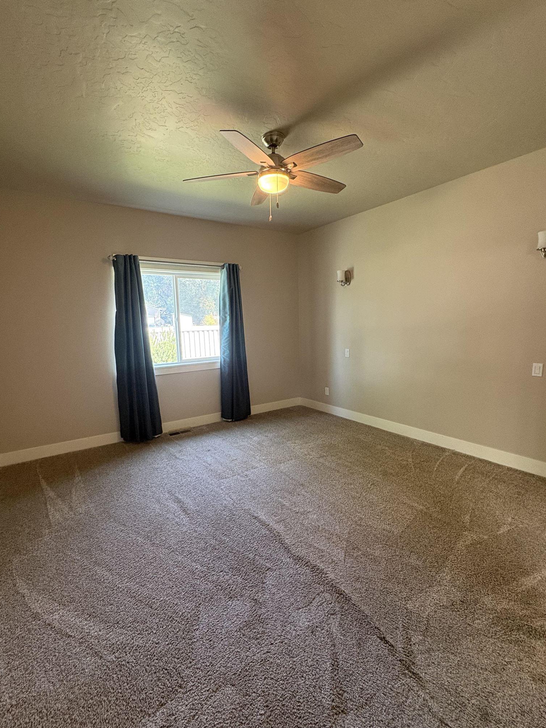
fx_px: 336
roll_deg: +1.0
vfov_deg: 94.5
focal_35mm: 16
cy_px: 369
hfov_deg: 78.1
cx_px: 261
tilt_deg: -7.9
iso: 250
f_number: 2.2
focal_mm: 2.22
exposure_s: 1/60
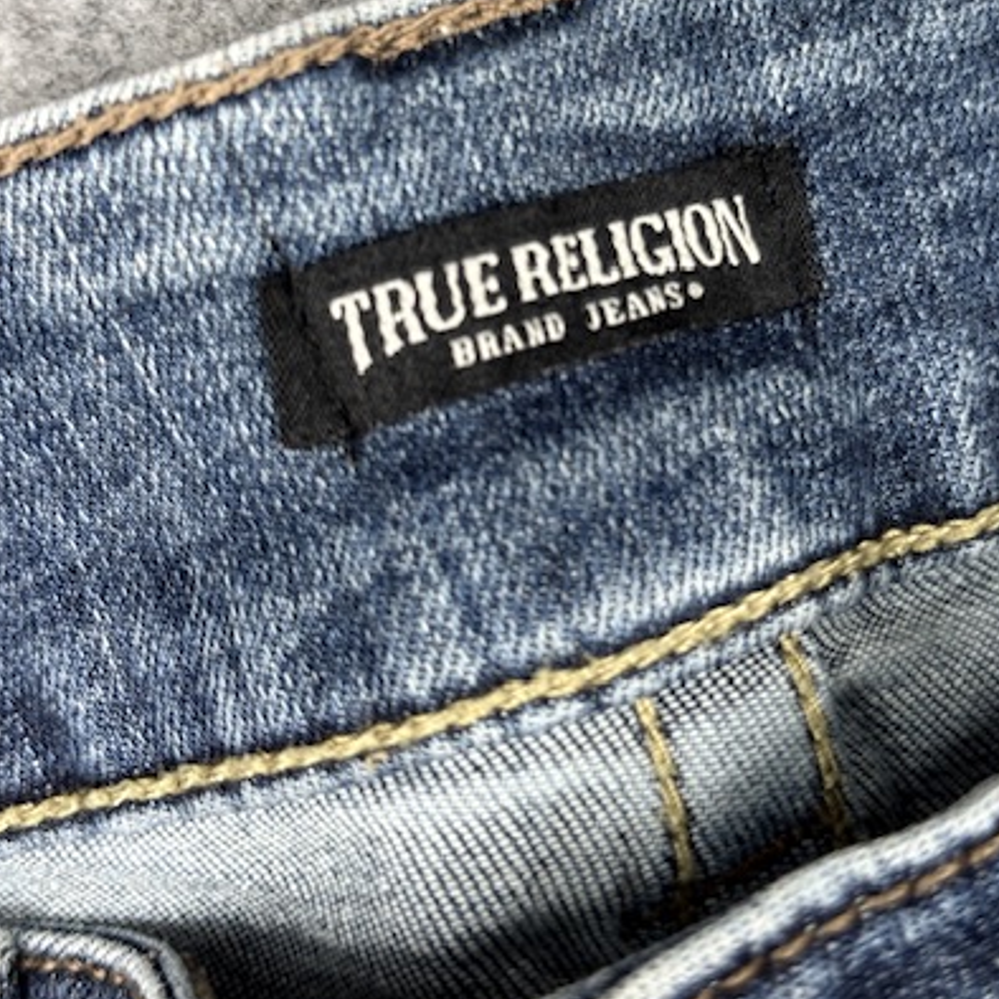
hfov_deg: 25.0
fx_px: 2253
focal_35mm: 69
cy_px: 266
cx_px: 581
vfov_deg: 24.8
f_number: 1.78
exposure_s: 1/50
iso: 64
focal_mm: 6.76
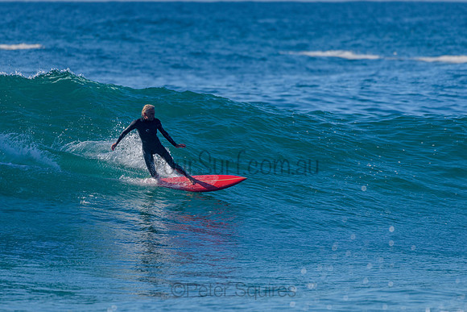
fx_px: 7951
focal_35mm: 613
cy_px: 131
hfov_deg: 3.4
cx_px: 206
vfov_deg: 2.2
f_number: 5.6
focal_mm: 500
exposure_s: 1/2000
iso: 160
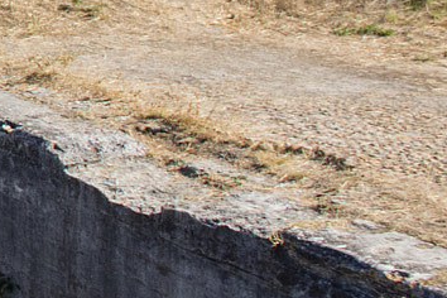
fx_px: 1850
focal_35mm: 149
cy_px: -241
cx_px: -523
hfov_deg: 11.9
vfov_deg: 8.8
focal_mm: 22
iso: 800
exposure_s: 1/500
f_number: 8
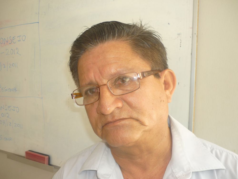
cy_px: 90
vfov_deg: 42.9
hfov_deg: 55.4
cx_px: 119
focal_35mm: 33
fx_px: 227
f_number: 2.8
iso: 100
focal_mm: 5.5
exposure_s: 1/30
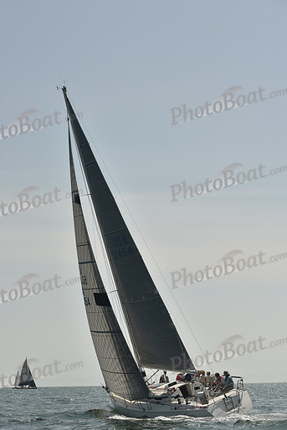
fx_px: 944
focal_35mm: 79
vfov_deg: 25.7
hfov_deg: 17.3
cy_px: 236
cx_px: 127
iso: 320
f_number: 9
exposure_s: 1/1000
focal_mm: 70
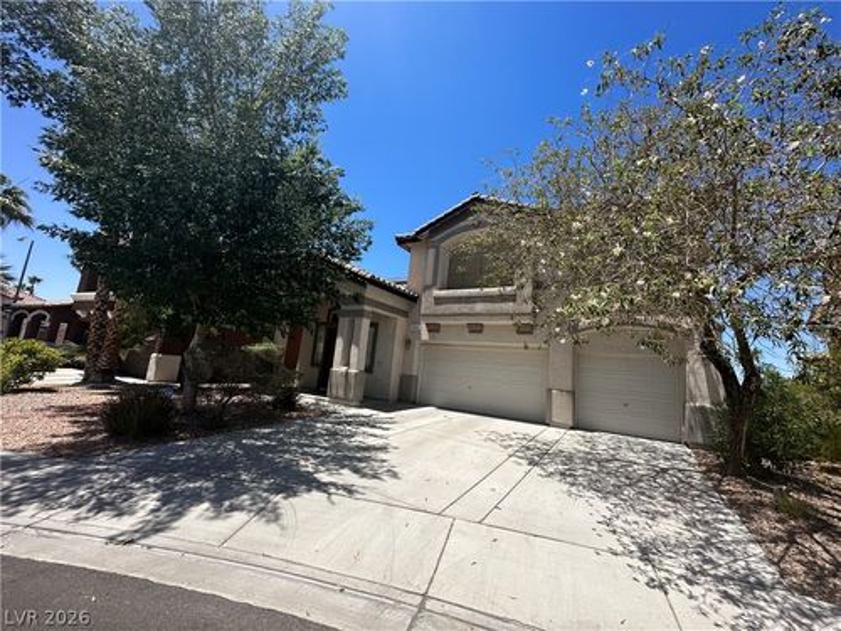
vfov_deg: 85.7
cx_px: 420
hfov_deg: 102.1
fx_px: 340
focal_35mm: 14
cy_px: 316
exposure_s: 1/1511
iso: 50
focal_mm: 2.22
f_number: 2.2
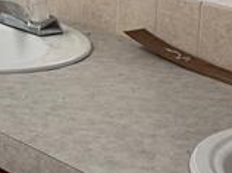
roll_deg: -1.5
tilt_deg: -10.6
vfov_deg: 9.4
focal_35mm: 156
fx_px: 1044
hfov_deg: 12.5
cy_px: -16
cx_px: -25
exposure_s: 1/121
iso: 125
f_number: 1.78
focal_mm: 6.76
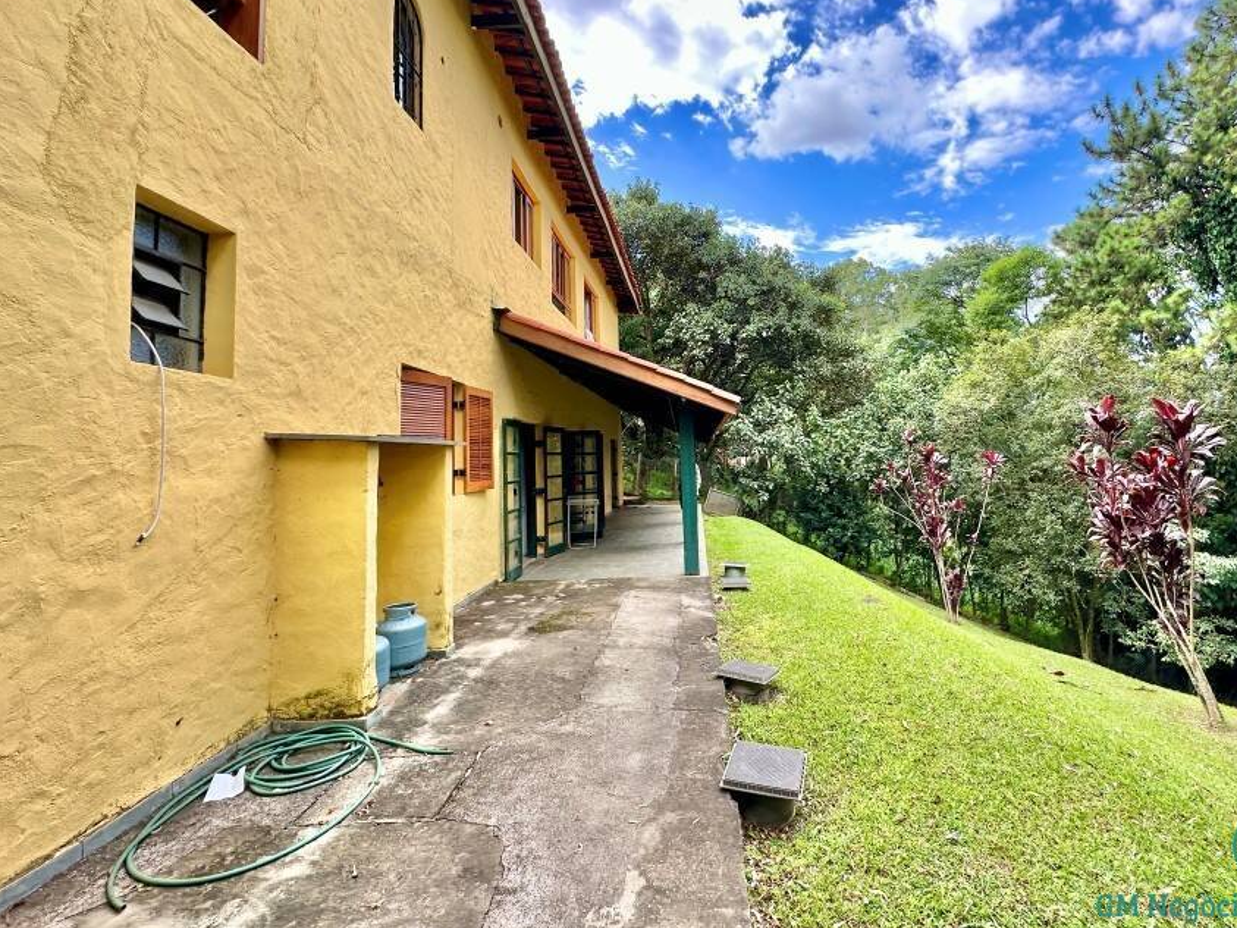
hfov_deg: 90.2
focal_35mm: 17
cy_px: 399
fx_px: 607
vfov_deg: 74.3
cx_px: 723
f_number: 2.2
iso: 40
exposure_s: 1/308
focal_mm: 2.22
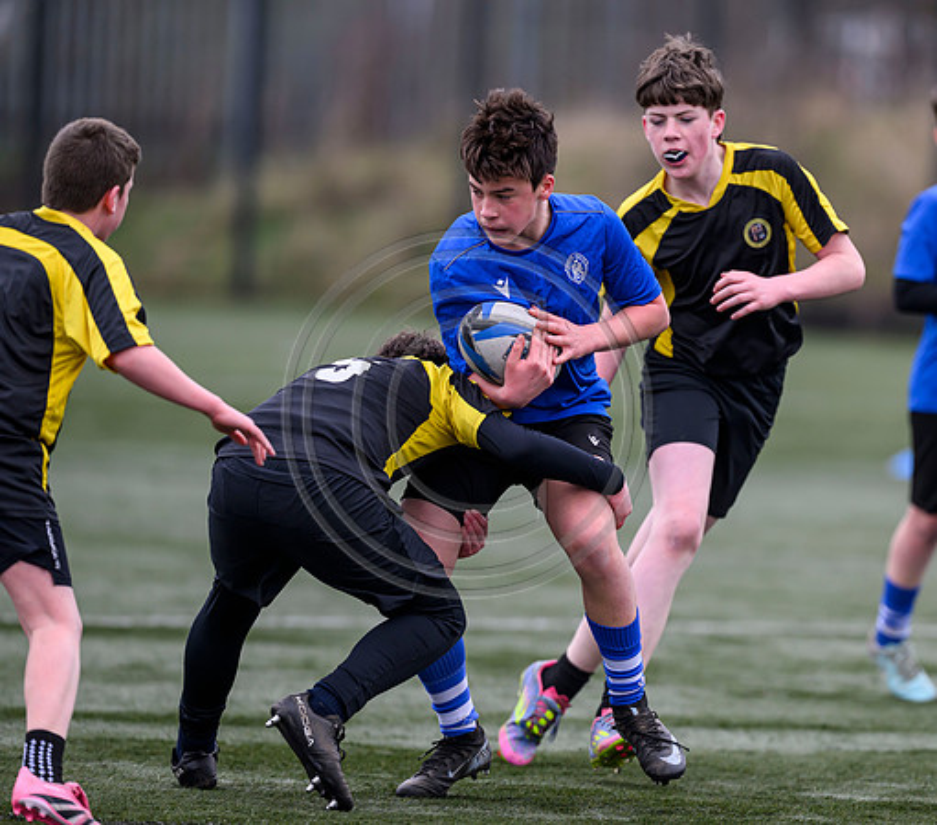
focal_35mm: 477
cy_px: 412
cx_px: 619
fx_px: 13751
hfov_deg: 3.9
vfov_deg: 3.4
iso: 500
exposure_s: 1/1600
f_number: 3.5
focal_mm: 400
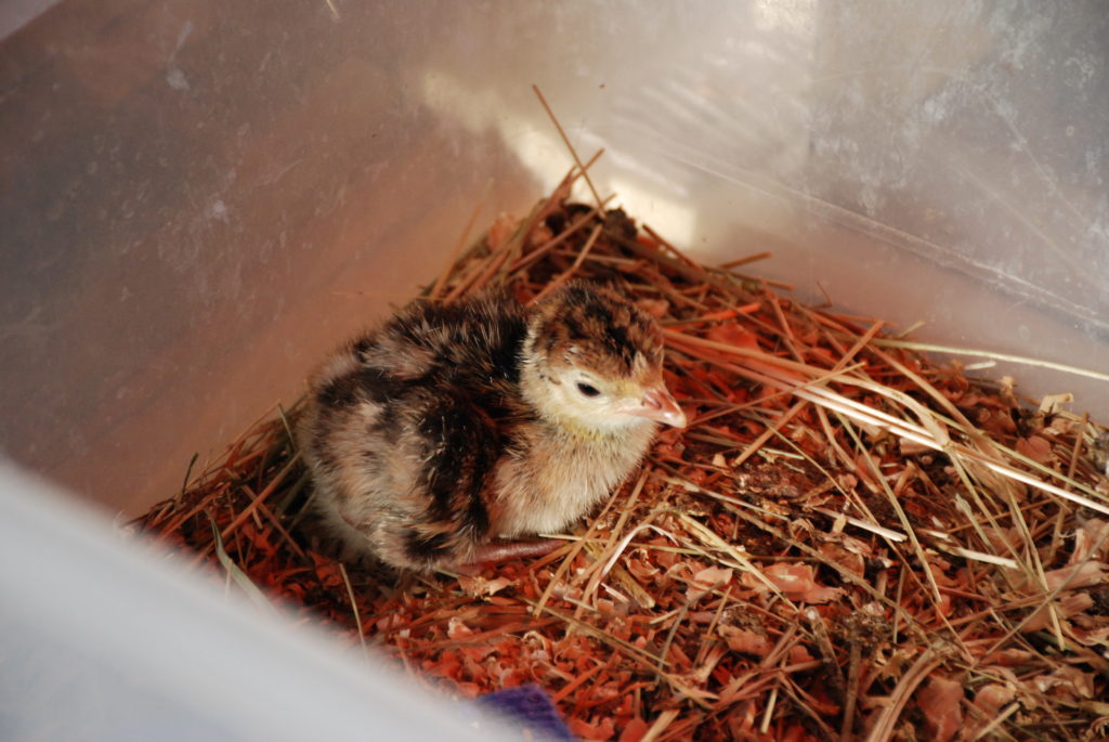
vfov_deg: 8.7
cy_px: 371
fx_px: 4857
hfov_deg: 13.0
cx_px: 554
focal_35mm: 158
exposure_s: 1/160
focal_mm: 105
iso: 800
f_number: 5.6
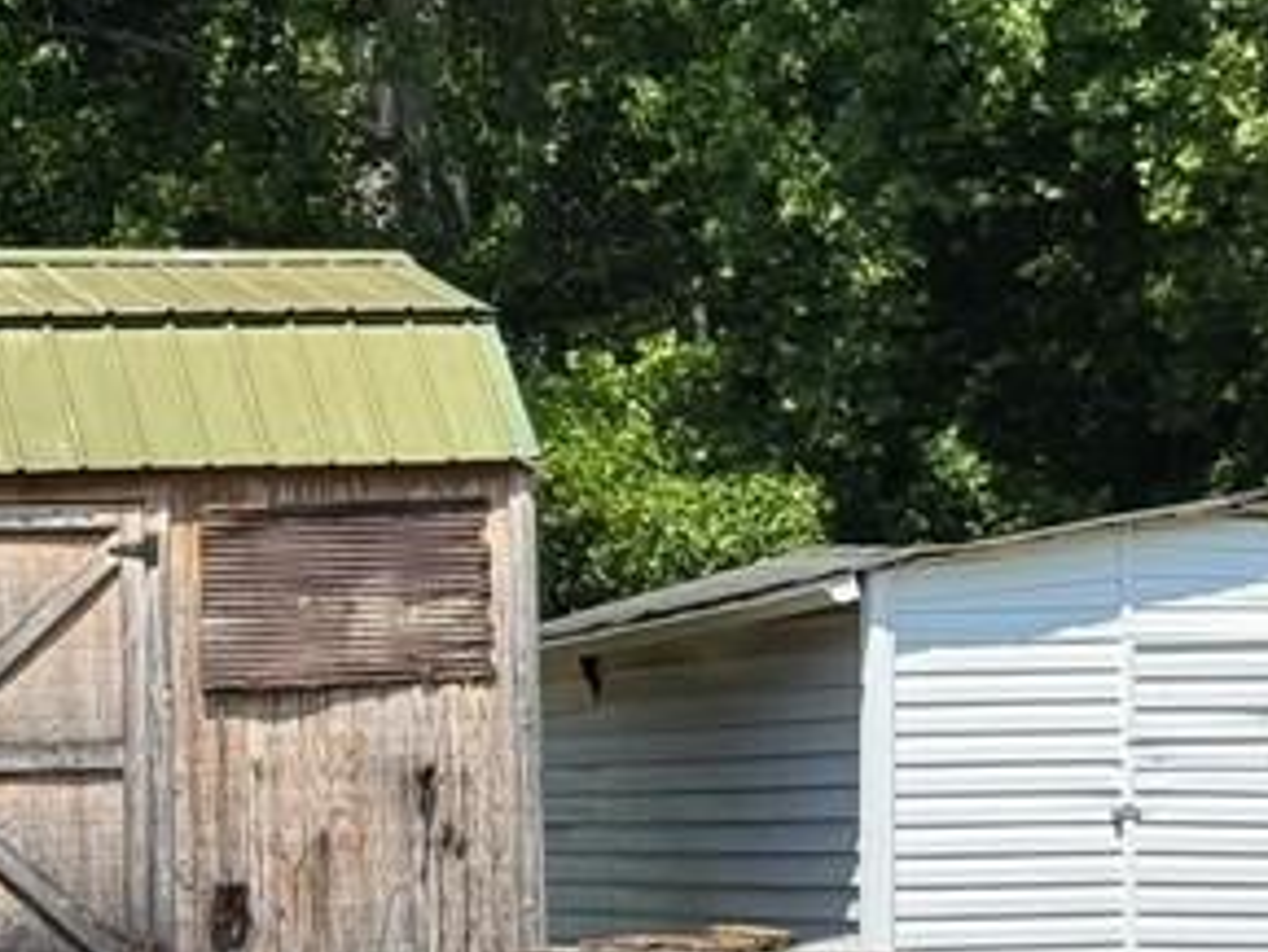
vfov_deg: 8.7
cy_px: 333
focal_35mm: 170
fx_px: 6230
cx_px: 720
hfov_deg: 11.6
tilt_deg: +3.7
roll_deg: +1.5
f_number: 1.78
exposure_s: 1/3096
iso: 64
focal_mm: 6.76
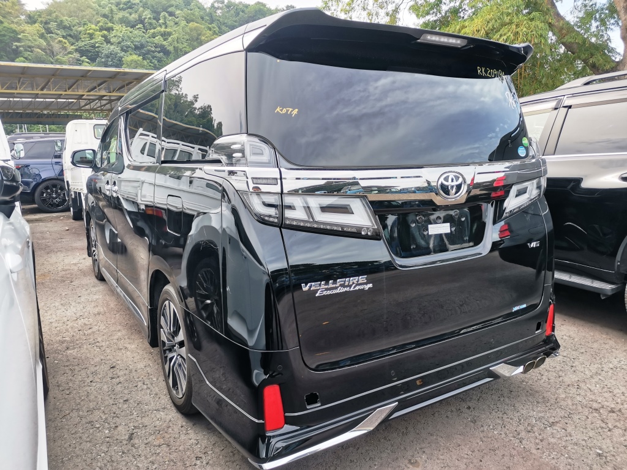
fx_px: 471
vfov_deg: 53.1
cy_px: 235
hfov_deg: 67.3
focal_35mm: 26
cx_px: 314
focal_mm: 4.75
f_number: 1.8
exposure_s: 1/339
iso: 50
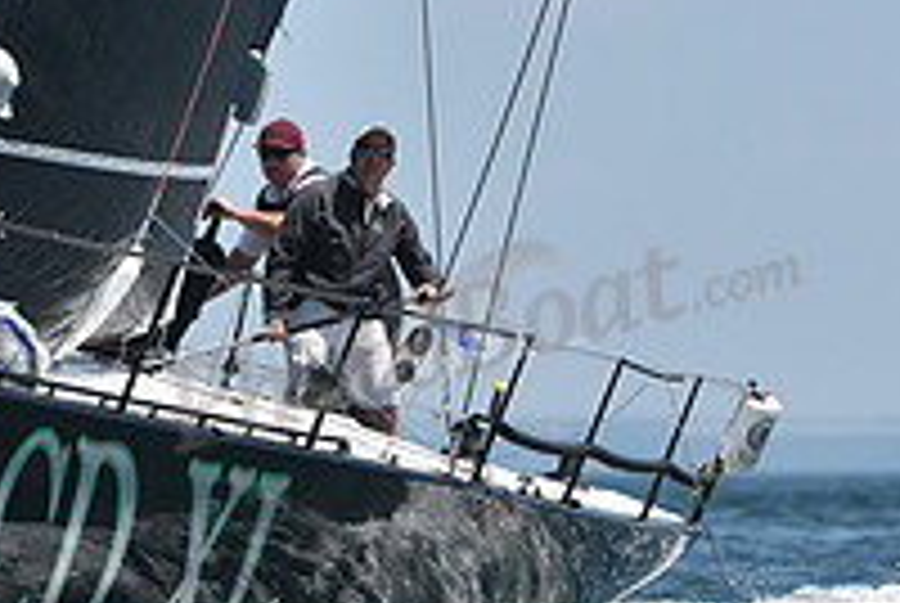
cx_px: -63
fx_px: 29017
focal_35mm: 1159
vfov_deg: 1.2
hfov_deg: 1.8
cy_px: 164
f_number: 7.1
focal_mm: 400
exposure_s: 1/1600
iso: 320
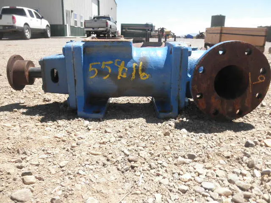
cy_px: 102
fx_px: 219
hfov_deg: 63.4
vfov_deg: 49.7
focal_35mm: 28
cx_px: 136
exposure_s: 1/60
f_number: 8.5
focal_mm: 5
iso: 64
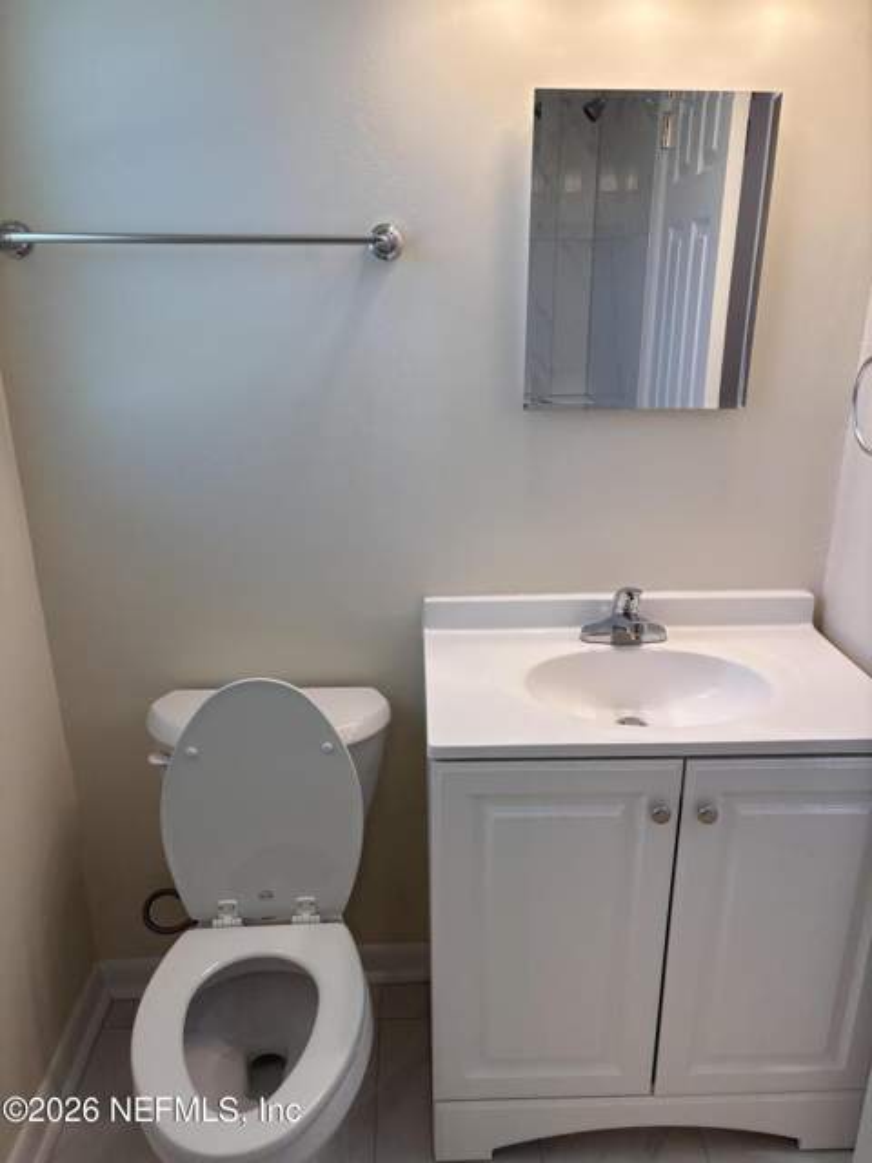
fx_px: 873
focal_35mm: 26
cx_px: 436
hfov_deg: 53.1
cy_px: 582
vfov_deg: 67.3
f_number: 1.6
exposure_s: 1/160
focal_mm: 5.96
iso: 40
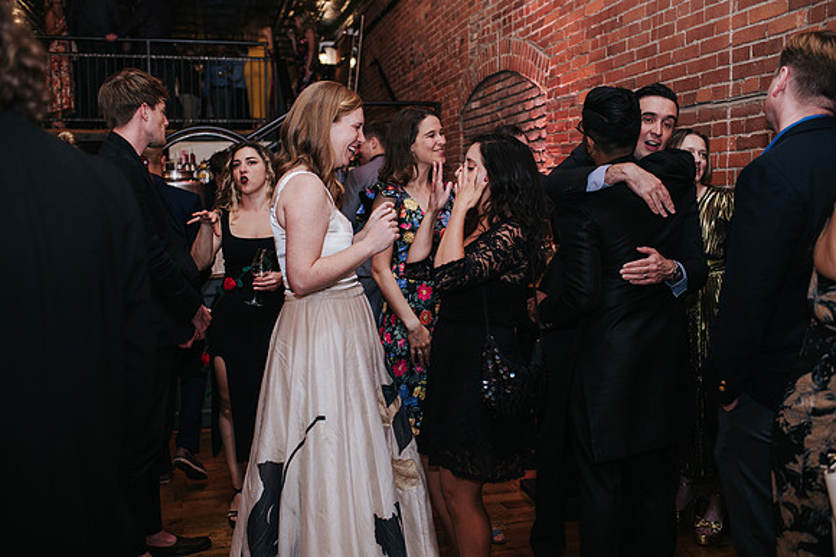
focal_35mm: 35
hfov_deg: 54.5
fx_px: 812
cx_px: 418
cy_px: 278
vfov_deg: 37.8
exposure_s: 1/200
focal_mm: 35
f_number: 3.2
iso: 800
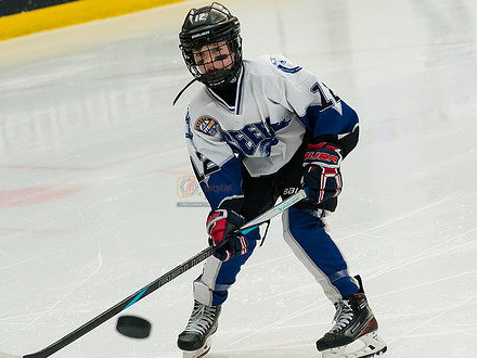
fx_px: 3169
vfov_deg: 6.5
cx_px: 253
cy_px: 162
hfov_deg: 8.6
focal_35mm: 230
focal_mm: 91
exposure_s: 1/1600
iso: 1600
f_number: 3.5
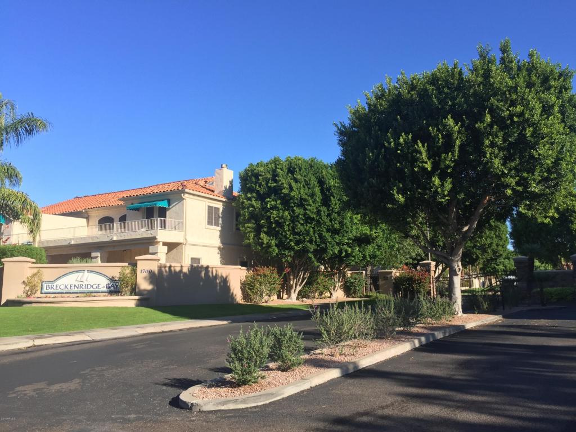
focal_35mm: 29
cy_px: 216
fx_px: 483
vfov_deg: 48.2
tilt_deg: +7.9
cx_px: 288
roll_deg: -0.4
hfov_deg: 61.7
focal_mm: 4.15
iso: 32
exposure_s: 1/1412
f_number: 2.2
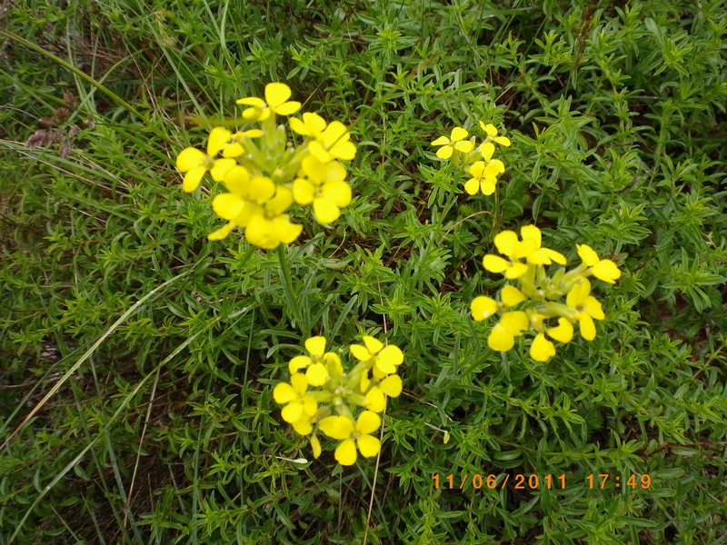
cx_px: 364
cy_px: 272
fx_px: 588
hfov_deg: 63.4
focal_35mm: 28
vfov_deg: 49.7
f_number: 3.5
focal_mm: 5.05
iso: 80
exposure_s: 1/100
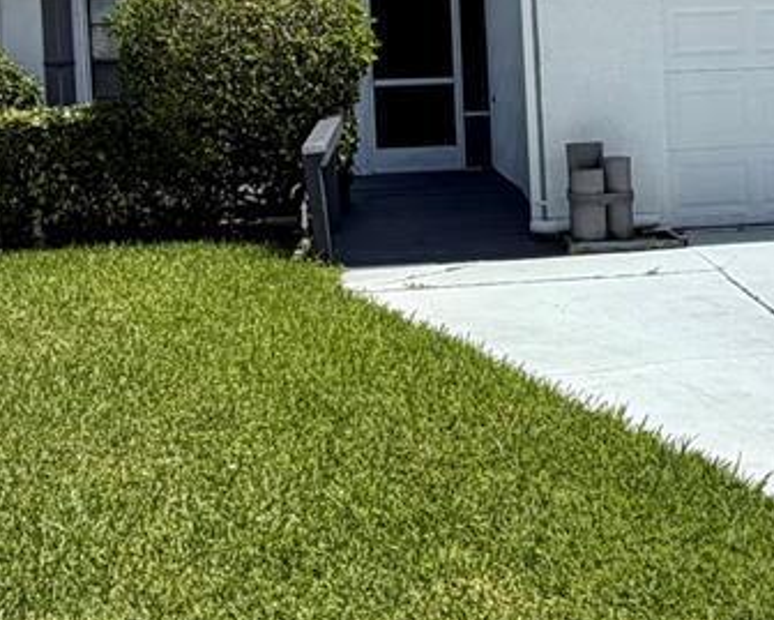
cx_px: 682
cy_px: 157
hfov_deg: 28.1
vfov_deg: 23.3
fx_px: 1489
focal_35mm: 65
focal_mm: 2.22
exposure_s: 1/1464
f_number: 2.2
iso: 20
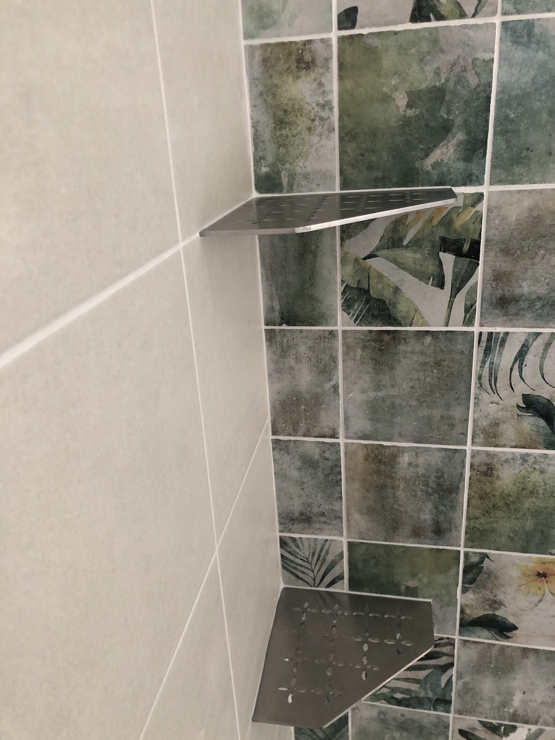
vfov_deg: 63.4
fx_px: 599
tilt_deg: -21.7
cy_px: 370
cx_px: 278
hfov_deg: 49.7
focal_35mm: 28
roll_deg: +3.6
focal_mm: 4
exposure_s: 1/11
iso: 100
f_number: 1.8
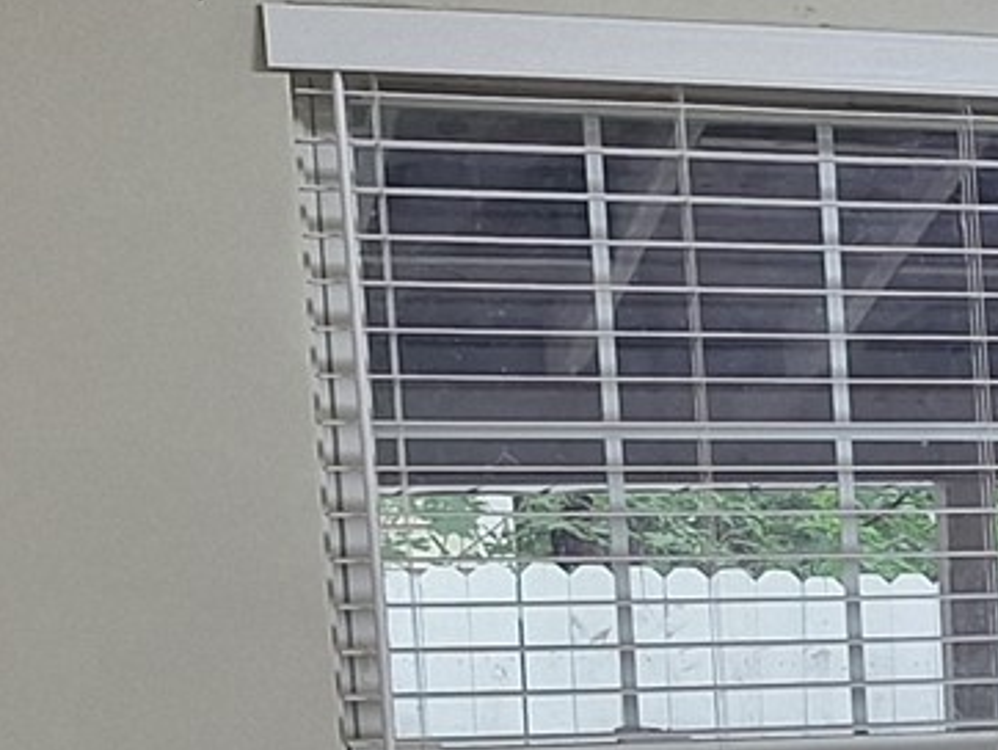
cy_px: 938
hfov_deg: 12.9
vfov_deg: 11.2
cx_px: 2087
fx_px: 3750
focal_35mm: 130
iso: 50
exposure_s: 1/40
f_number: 1.8
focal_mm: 5.54
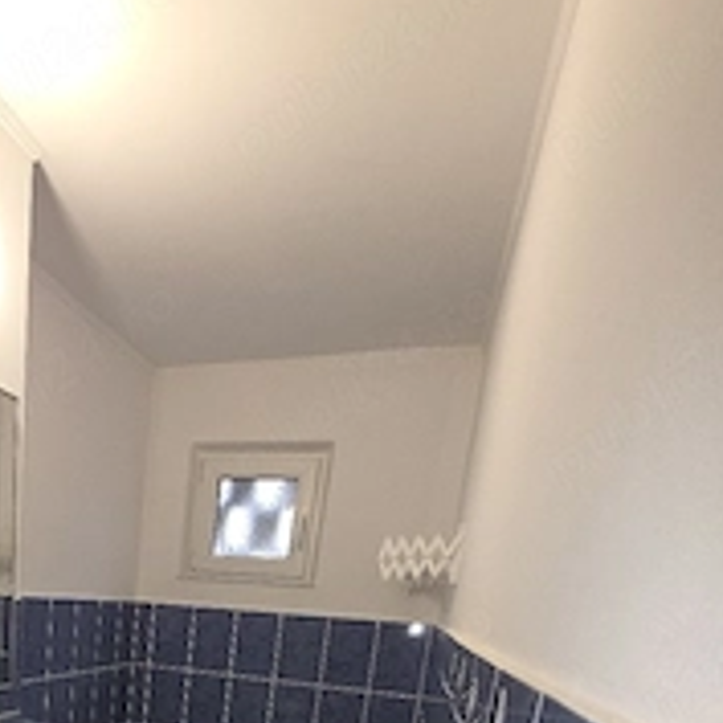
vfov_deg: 48.1
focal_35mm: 26
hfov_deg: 55.8
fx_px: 614
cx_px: 127
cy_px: 752
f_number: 1.9
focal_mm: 2.2
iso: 80
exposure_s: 1/50.3
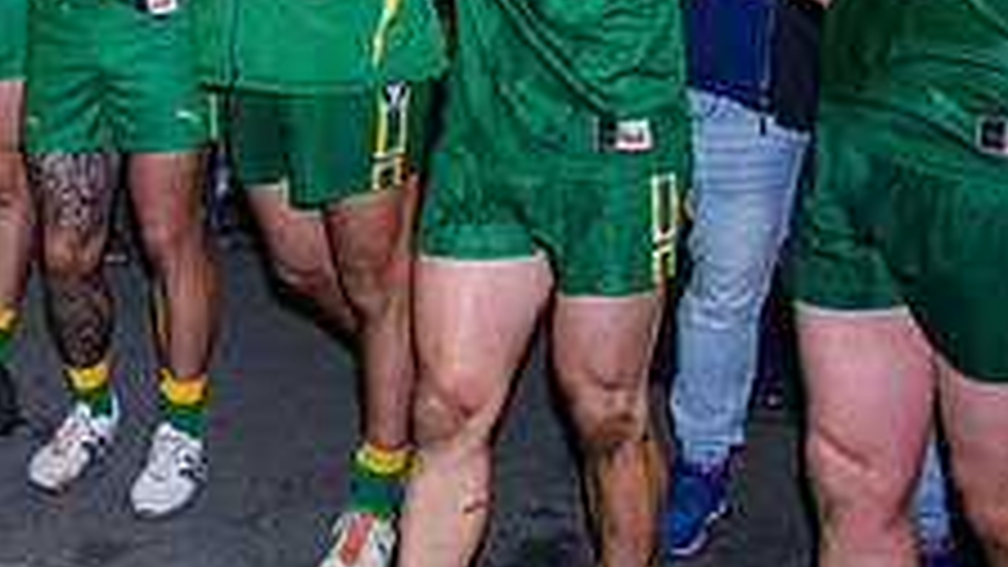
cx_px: -180
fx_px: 1791
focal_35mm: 67
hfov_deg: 27.8
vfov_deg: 17.1
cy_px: -122
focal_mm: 16
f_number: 2.8
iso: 400
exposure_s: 1/160
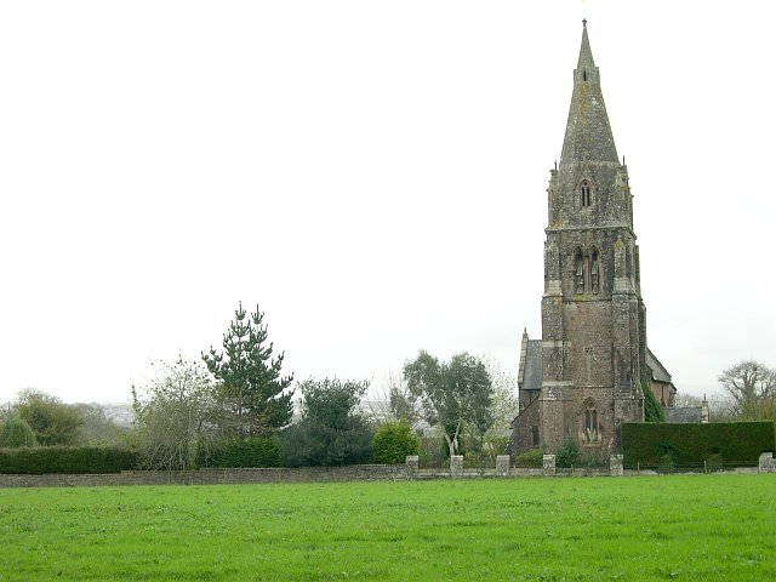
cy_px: 291
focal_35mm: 52
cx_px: 388
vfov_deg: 28.0
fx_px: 1166
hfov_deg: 36.8
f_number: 3.2
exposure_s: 1/93.1
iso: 100
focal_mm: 11.1
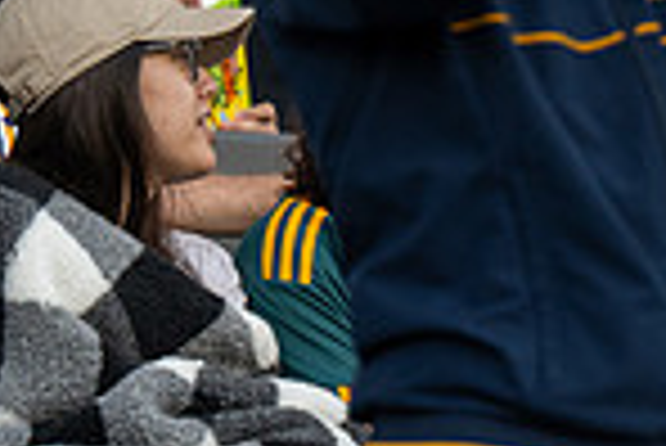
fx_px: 10018
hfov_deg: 3.8
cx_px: -423
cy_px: -323
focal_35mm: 541
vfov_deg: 2.5
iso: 720
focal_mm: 125
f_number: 4
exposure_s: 1/200
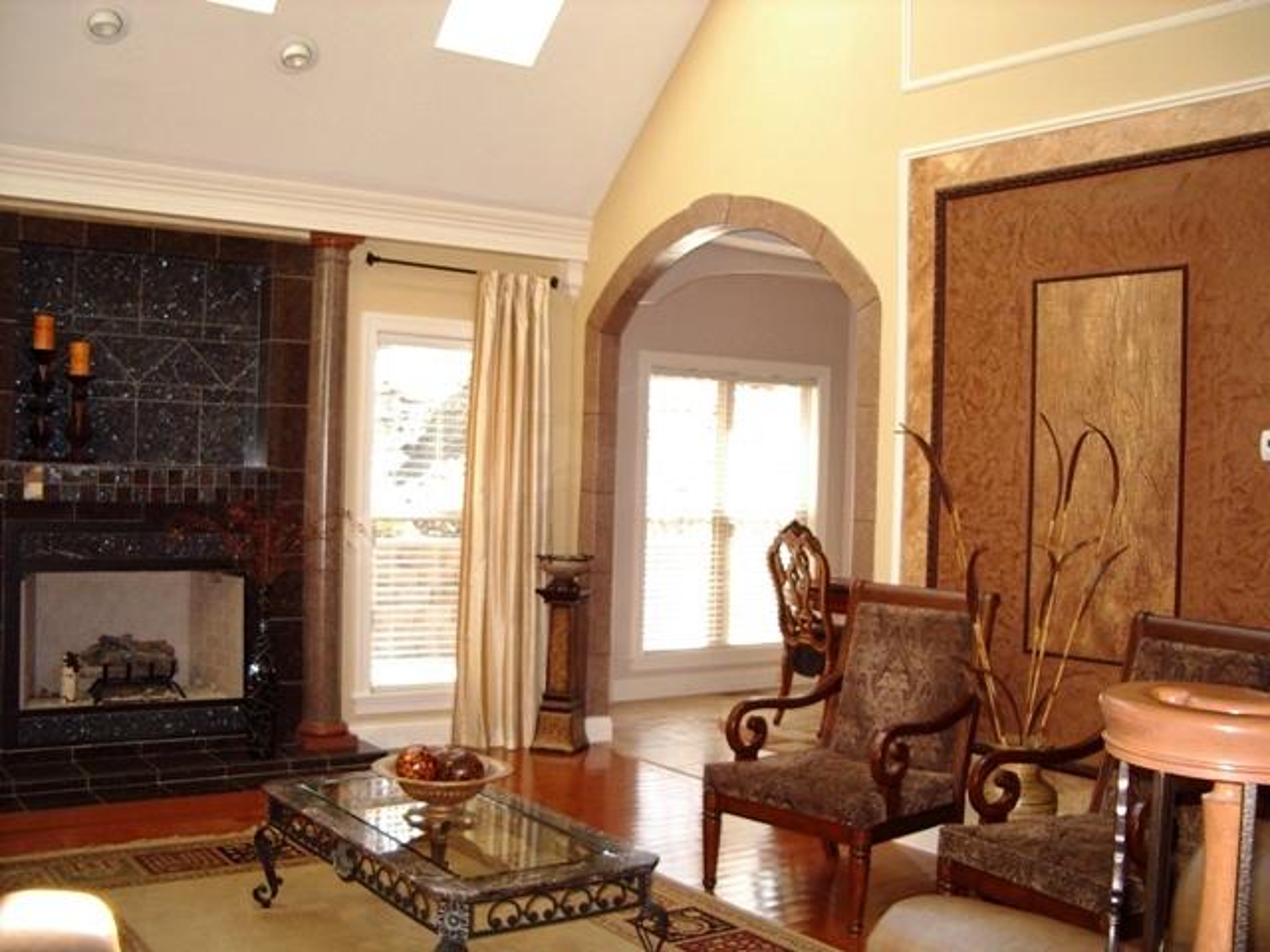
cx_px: 635
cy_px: 476
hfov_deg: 49.0
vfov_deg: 37.7
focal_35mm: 38
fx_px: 1394
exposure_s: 1/100
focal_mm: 5.8
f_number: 2.6
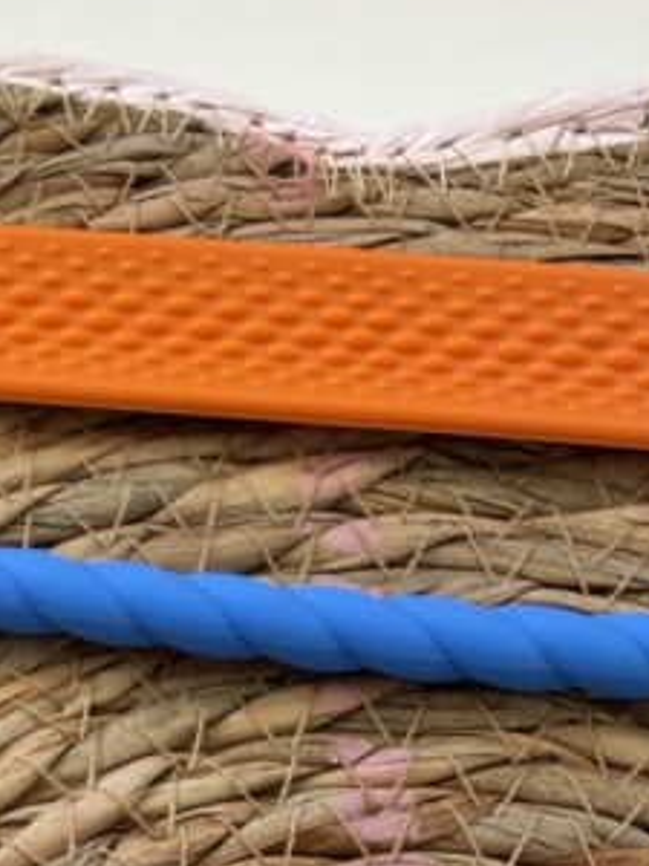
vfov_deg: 26.9
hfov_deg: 21.1
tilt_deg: -64.4
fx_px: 1600
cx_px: -159
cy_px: 1033
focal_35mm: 64
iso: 125
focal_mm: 2.22
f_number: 2.2
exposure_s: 1/121
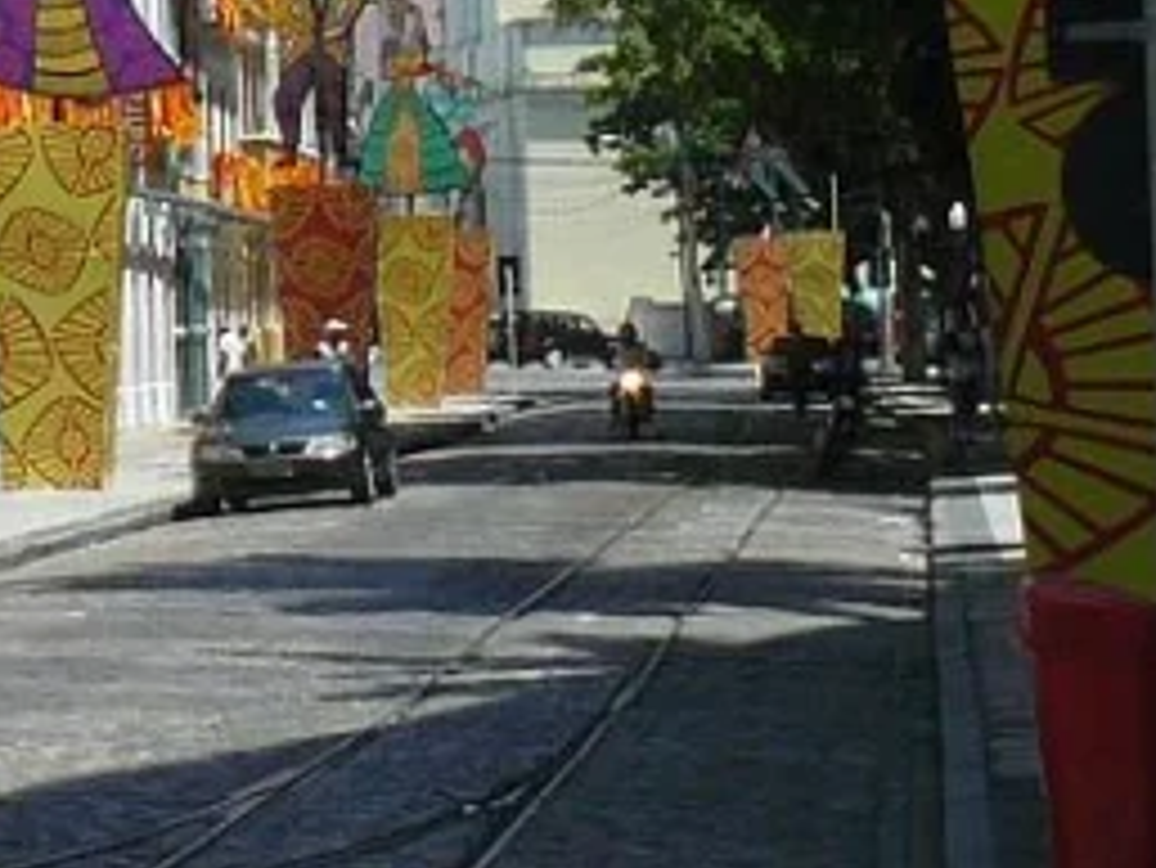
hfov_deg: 11.2
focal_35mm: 168
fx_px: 5613
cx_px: -652
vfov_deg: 8.7
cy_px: -342
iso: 100
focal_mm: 6
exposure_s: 1/400
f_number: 5.6
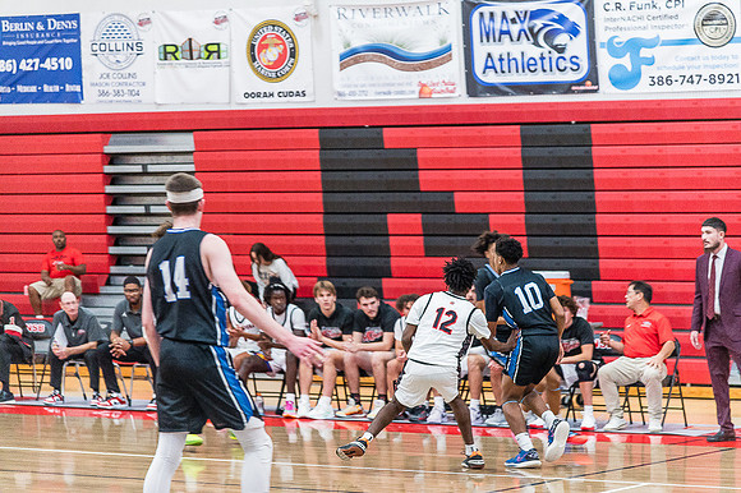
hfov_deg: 17.1
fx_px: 2468
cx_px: 370
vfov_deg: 11.4
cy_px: 246
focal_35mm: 120
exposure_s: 1/320
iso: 5000
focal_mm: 120
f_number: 4
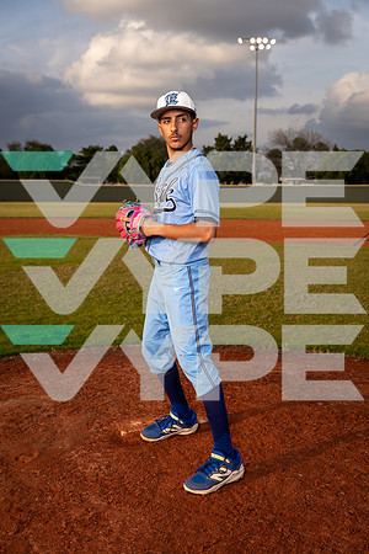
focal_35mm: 41
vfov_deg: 47.4
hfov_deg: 32.6
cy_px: 277
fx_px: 630
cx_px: 184
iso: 250
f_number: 4
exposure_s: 1/1250
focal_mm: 41
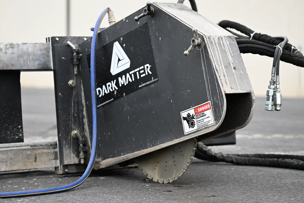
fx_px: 895
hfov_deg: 19.3
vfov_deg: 12.9
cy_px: 102
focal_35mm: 106
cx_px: 152
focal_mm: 105
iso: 100
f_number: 4.5
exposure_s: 1/320
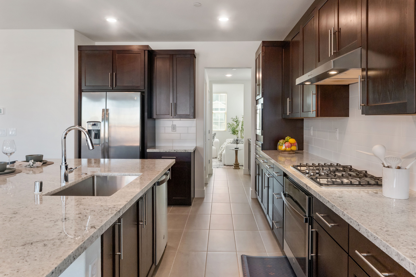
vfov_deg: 51.3
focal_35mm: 25
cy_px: 134
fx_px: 289
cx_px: 212
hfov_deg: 71.5
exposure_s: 1/40
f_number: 9
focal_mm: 16
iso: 400
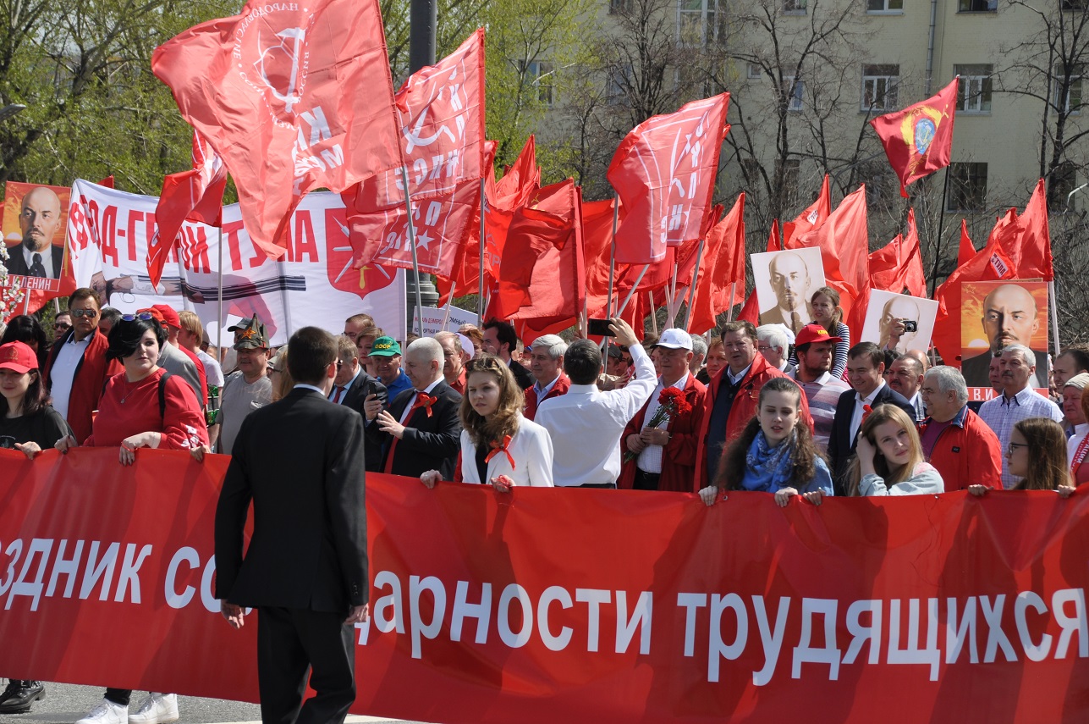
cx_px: 544
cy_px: 362
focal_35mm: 158
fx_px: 4759
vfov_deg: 8.7
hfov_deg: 13.1
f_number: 9
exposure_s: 1/320
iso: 200
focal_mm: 105
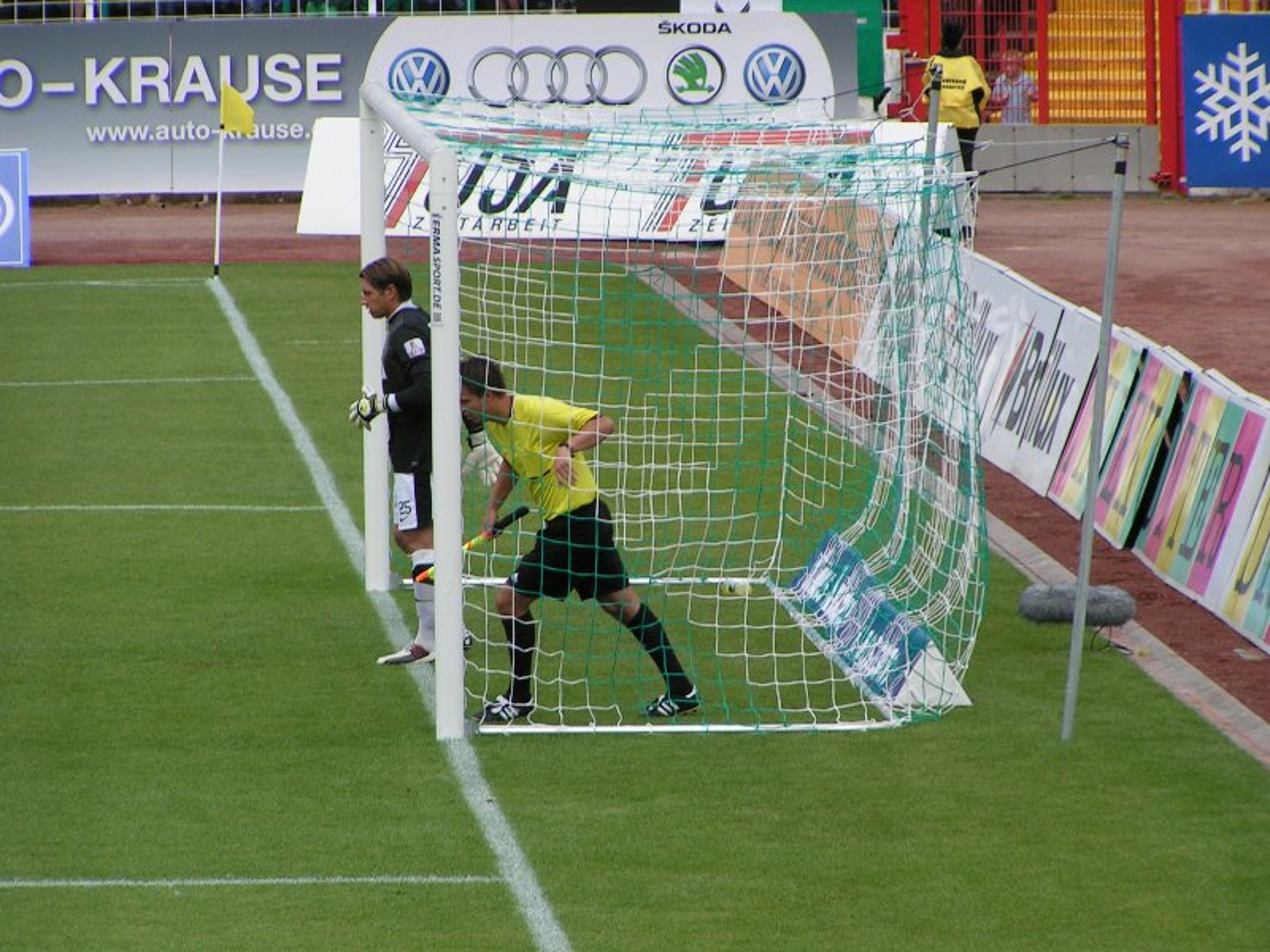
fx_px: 10383
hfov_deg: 7.0
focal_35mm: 283
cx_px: 635
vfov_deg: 5.3
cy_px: 476
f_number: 5
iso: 50
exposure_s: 1/400
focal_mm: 43.3
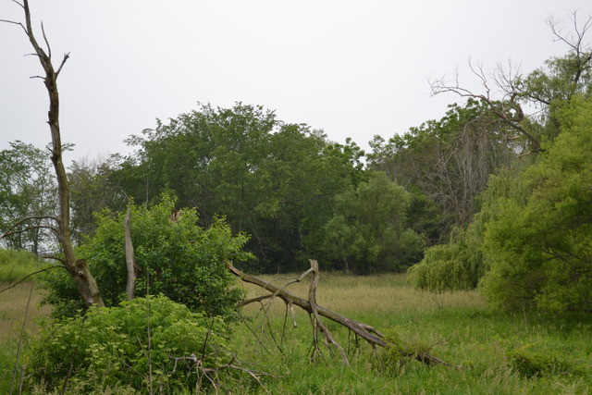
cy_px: 198
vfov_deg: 16.6
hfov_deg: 24.6
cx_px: 296
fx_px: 1357
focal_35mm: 82
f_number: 5.6
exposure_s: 1/125
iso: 200
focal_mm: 55
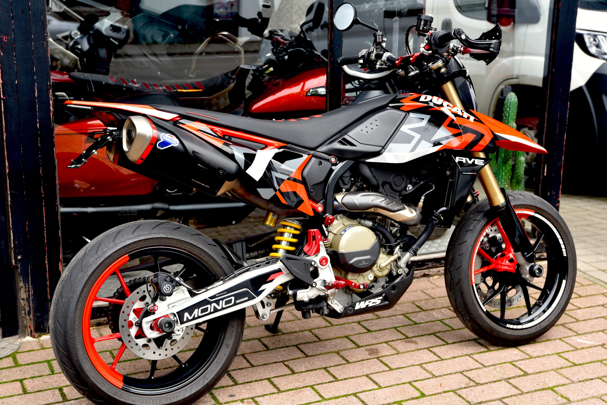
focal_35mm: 52
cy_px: 202
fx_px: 877
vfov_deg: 26.0
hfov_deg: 38.2
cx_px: 304
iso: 200
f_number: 4.5
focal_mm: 52
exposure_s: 1/80
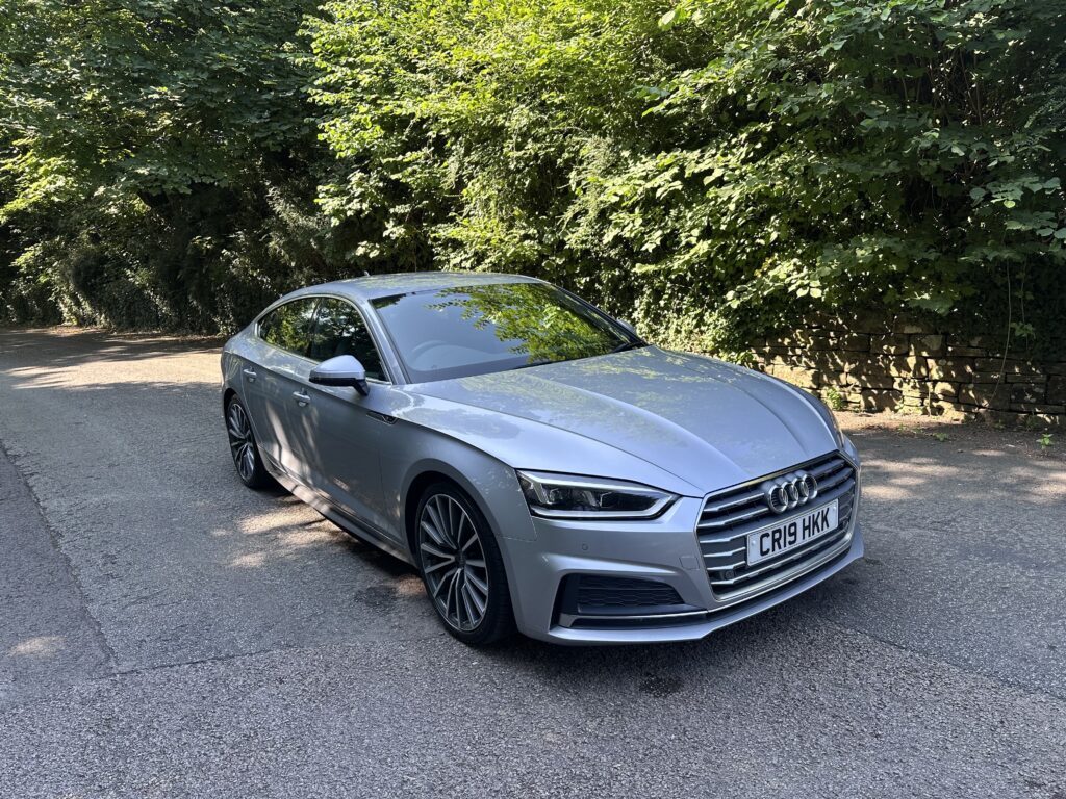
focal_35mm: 24
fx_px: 739
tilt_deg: -9.7
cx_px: 533
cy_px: 400
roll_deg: -0.4
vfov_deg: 56.8
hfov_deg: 71.6
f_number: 1.78
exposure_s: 1/334
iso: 80
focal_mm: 6.86
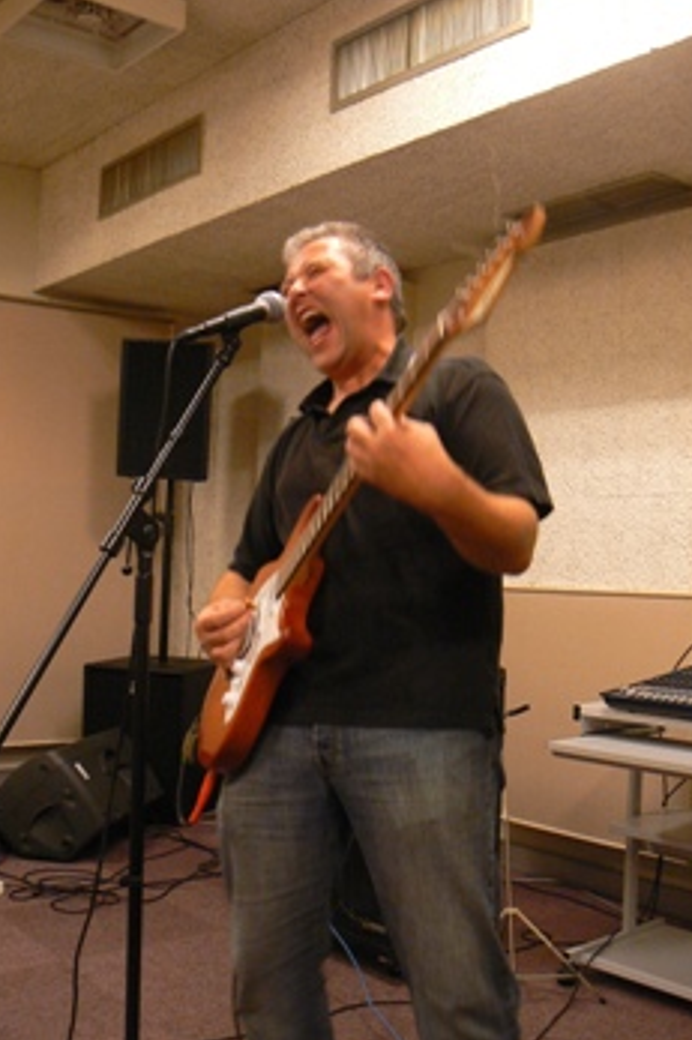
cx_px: 377
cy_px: 519
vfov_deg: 50.7
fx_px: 1097
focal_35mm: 38
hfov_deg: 35.0
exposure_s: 1/15
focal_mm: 6
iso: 200
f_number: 2.8
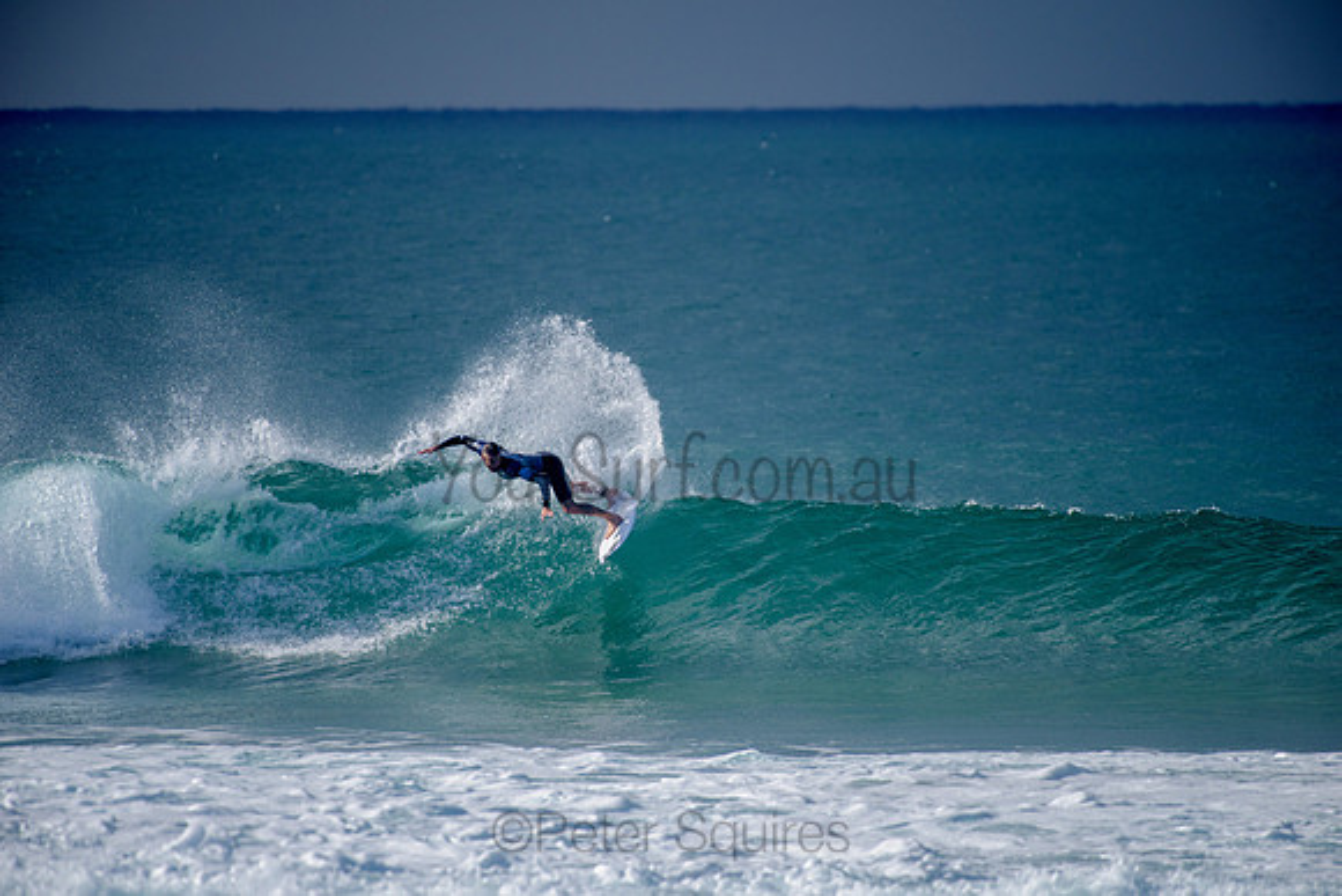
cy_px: 448
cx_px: 671
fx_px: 18907
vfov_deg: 2.7
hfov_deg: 4.1
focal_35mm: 507
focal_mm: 500
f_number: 5.6
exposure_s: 1/2000
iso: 180
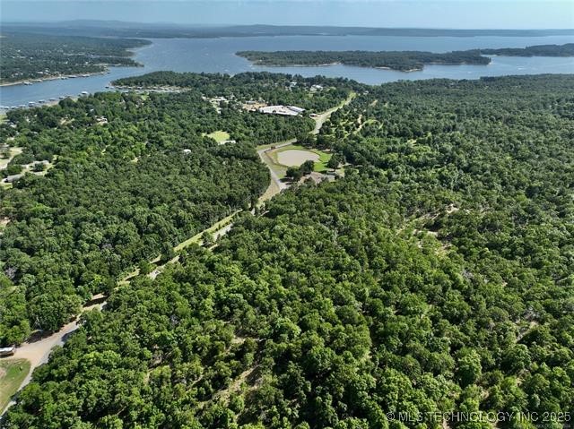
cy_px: 214
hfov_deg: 71.6
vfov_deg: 56.8
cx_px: 287
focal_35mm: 24
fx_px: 398
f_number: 2.8
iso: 130
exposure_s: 1/1600
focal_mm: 12.29
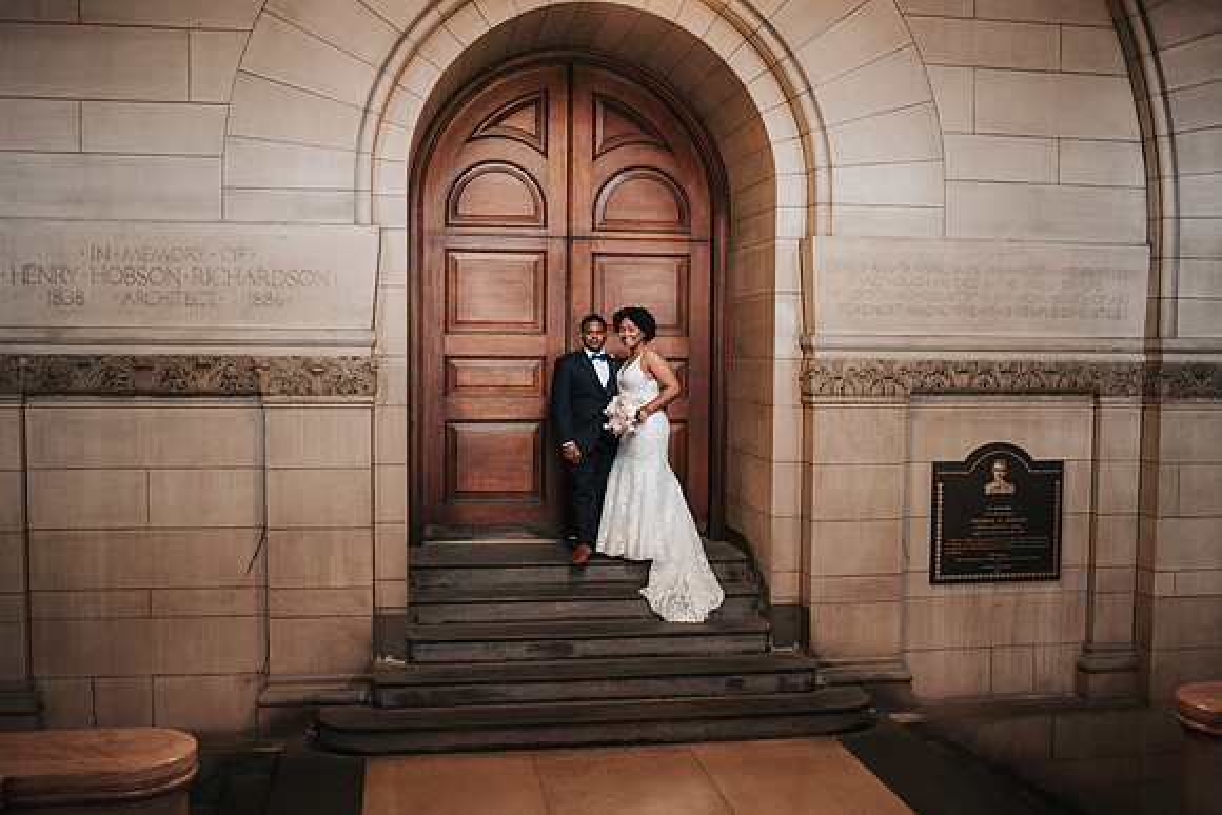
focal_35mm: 37
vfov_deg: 36.2
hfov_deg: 52.2
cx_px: 628
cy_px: 420
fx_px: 1248
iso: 1000
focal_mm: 35
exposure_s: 1/125
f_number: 2.2
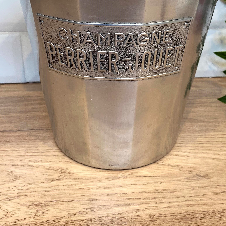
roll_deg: -0.5
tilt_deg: -24.5
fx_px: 332
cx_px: 118
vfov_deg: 37.2
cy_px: 78
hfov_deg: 37.5
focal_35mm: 45
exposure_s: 1/122
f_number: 1.8
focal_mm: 4.25
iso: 100
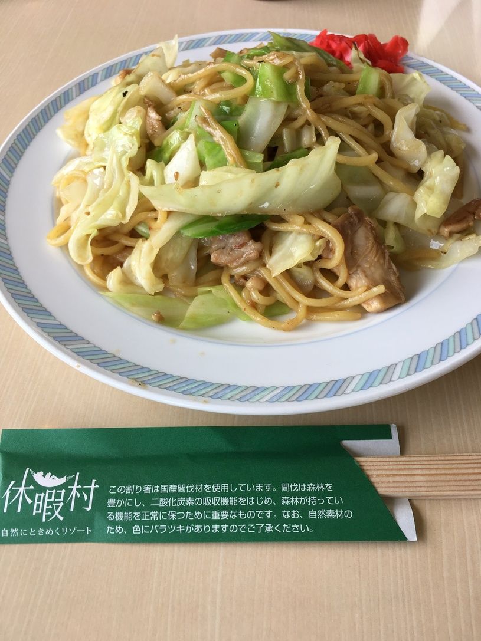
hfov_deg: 48.2
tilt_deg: -53.4
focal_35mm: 29
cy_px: 320
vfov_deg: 61.7
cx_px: 240
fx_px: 537
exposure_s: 1/188
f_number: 2.2
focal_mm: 4.15
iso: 25
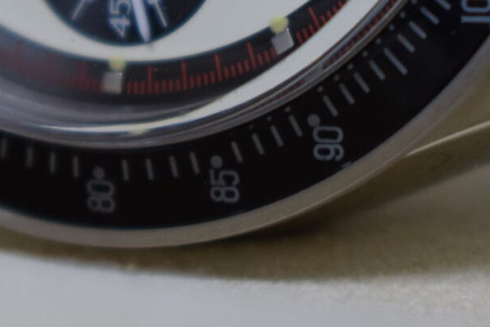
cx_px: 202
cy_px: -356
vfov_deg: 3.9
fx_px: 4724
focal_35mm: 347
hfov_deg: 5.9
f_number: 5.6
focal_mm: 55
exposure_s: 1/60
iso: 500
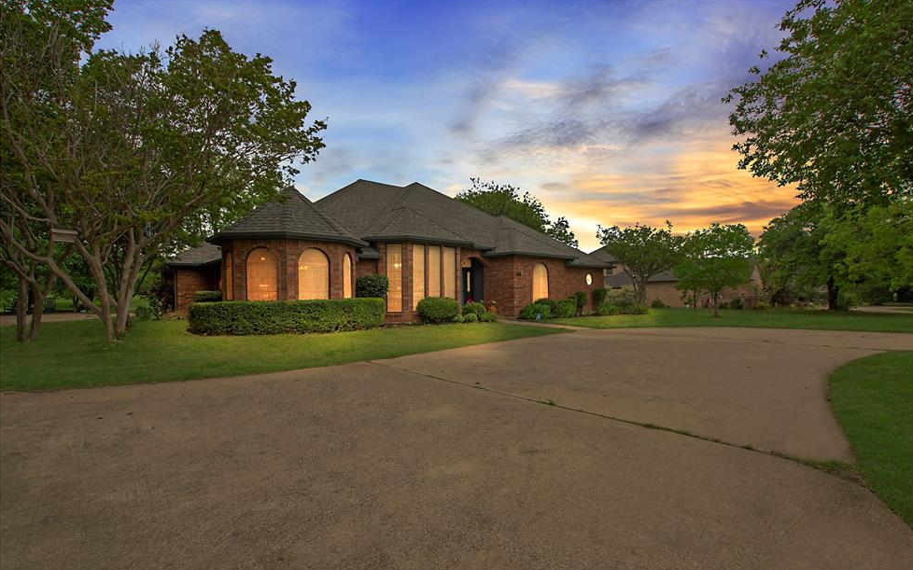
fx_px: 398
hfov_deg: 97.8
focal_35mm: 16
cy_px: 297
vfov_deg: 71.2
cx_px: 476
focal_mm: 10
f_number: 7.1
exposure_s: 1/160
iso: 100
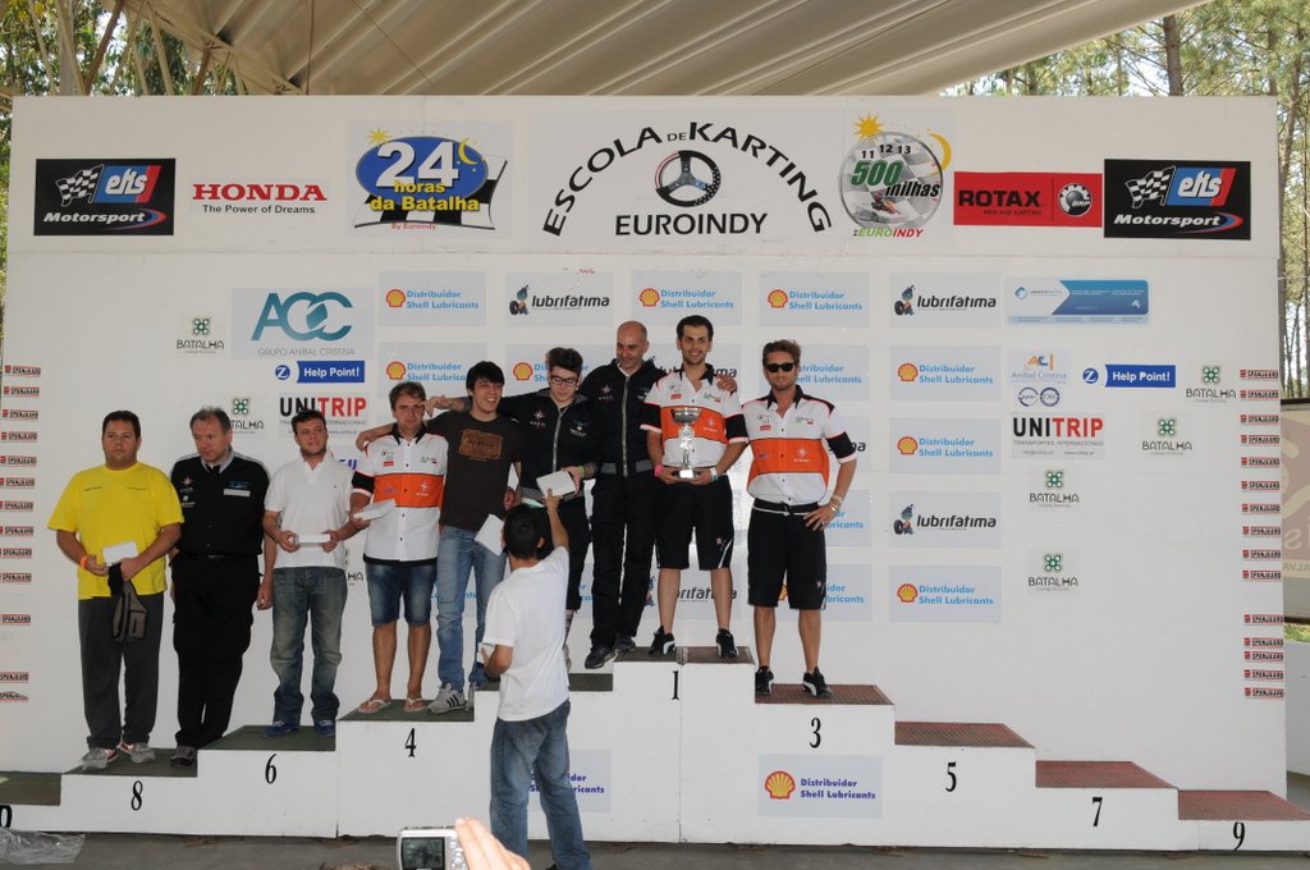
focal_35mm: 33
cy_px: 435
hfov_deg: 57.3
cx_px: 655
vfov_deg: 39.9
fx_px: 1199
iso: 200
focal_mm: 22
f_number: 8
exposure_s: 1/60
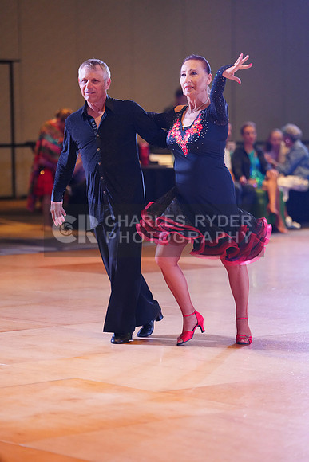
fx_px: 1750
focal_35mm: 136
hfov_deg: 10.1
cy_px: 231
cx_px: 154
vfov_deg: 15.1
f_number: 2.8
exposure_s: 1/400
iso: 5000
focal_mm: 136
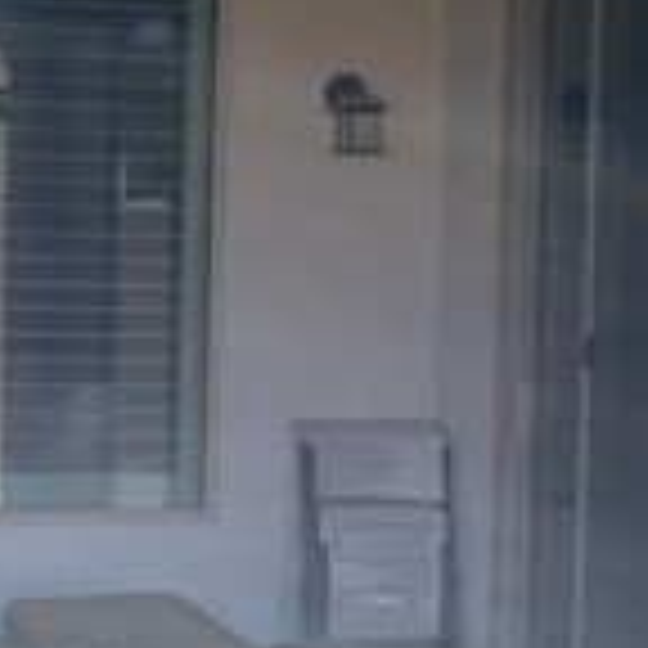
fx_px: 3452
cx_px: 198
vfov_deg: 10.7
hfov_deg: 10.7
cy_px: 382
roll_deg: -1.1
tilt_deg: -1.3
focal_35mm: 163
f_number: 1.6
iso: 32
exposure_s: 1/2304
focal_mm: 4.2
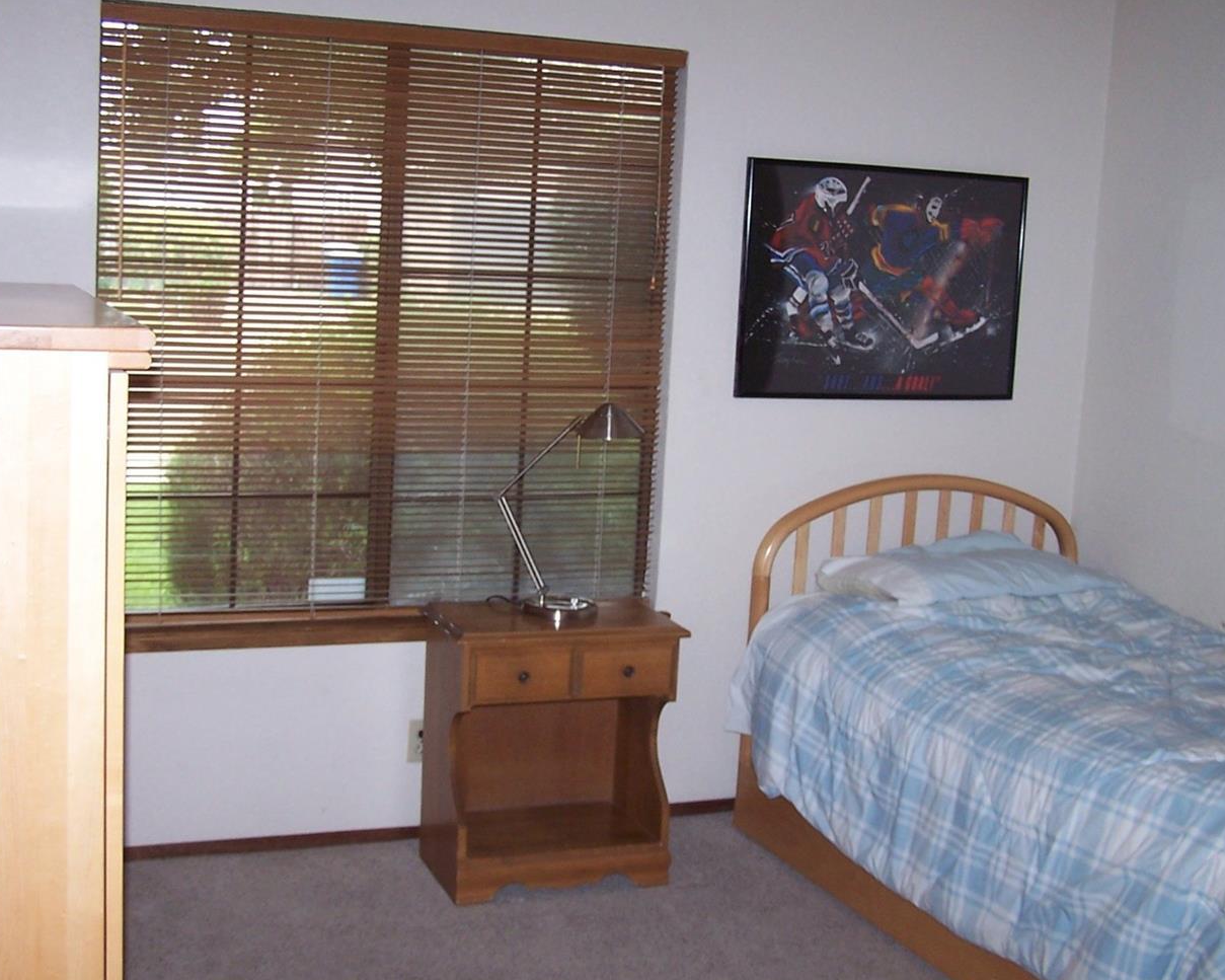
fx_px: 1668
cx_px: 600
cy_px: 504
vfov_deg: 32.7
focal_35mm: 46
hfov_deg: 40.3
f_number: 2.8
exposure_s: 1/60
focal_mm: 6.3
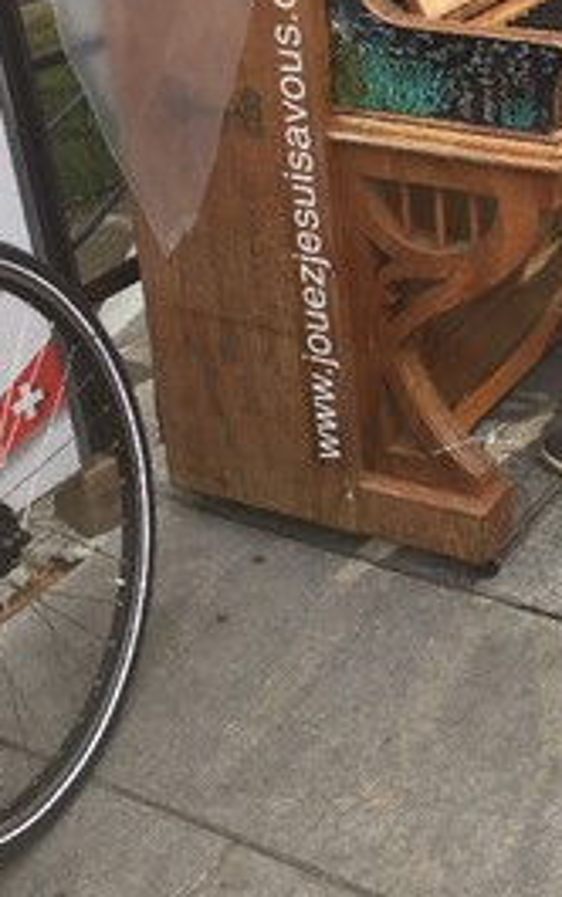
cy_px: 152
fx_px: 1419
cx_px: 611
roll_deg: +0.1
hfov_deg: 21.3
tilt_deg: -20.5
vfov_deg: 33.8
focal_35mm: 58
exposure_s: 1/252
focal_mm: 4.15
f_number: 2.2
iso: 32
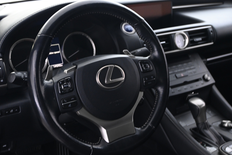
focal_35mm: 48
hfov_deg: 40.9
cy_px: 77
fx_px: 311
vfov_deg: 27.9
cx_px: 115
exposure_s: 1/5
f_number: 5
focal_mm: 31.5
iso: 1600
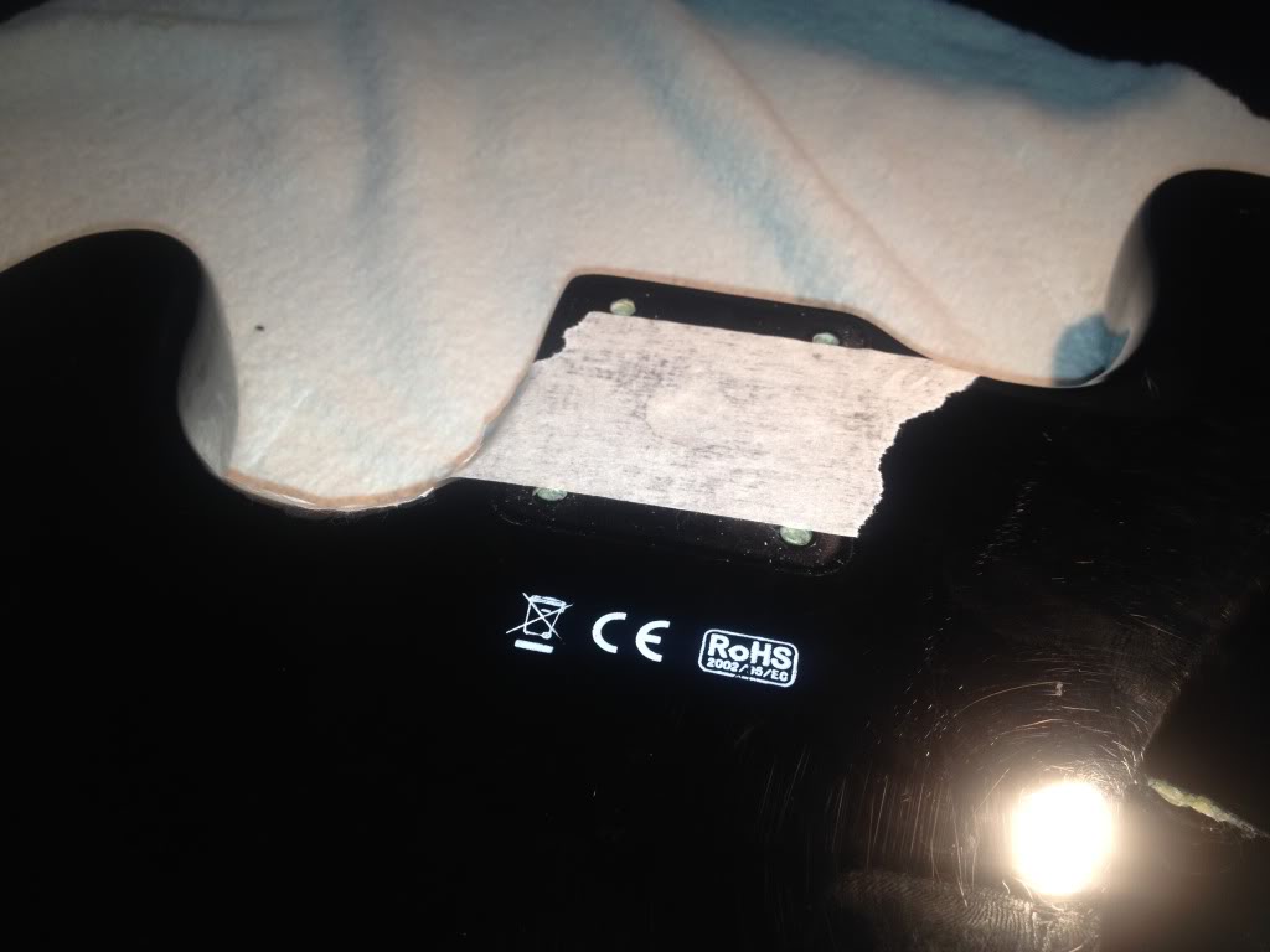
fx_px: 1284
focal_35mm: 35
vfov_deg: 40.7
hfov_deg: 52.6
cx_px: 635
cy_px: 476
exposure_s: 1/50
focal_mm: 4.3
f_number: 2.4
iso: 50
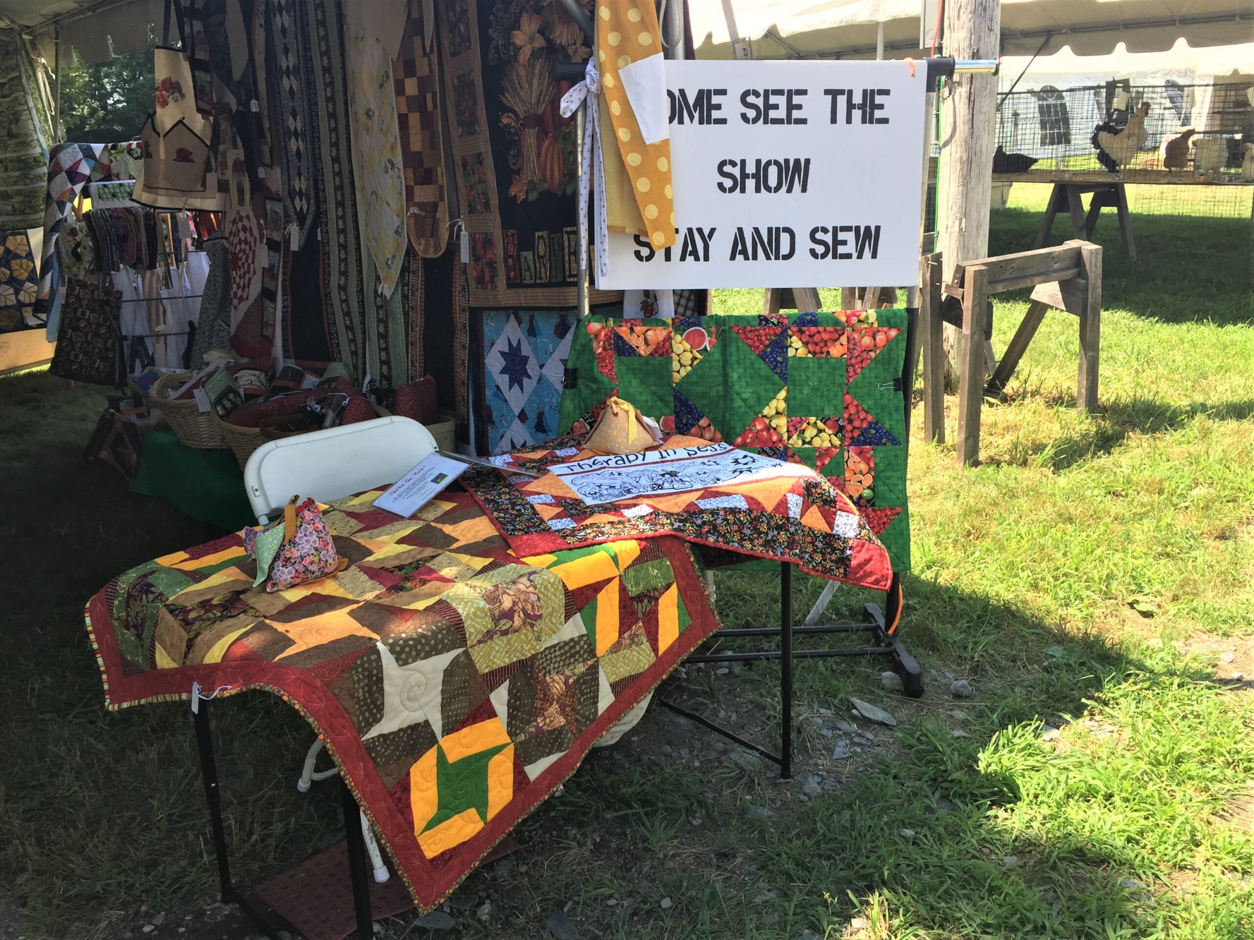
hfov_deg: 61.7
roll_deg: -2.0
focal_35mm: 29
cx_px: 627
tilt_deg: -15.3
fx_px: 1050
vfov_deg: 48.2
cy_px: 470
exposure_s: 1/501
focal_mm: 4.15
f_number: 2.2
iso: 32
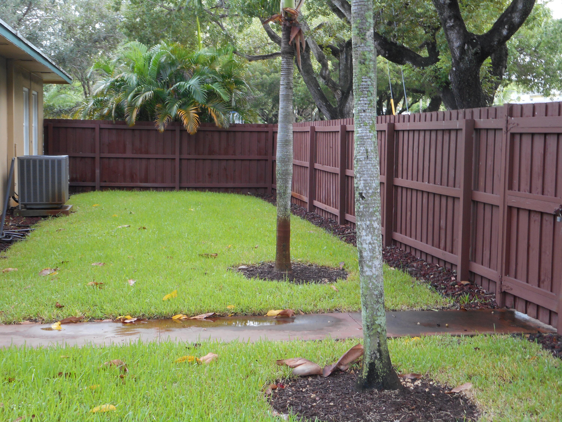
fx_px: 828
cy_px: 211
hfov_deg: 37.5
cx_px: 281
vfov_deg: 28.6
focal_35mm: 51
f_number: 4.9
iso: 100
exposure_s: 1/30
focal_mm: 9.1
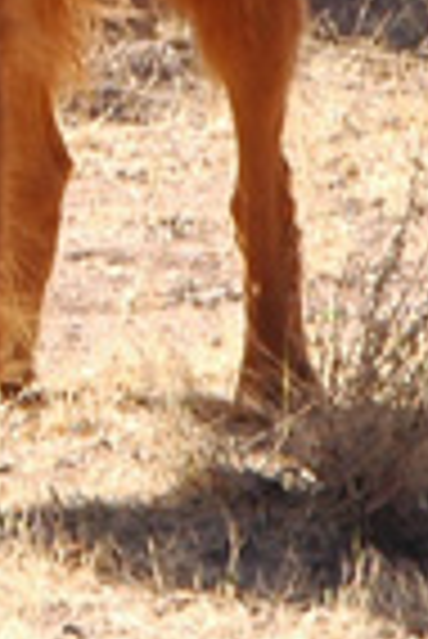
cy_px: -315
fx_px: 6075
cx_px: -122
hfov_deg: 4.0
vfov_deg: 6.0
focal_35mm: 342
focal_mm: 75
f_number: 8
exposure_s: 1/250
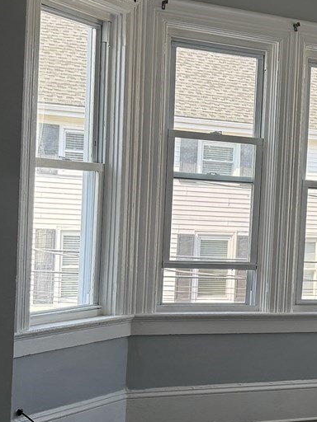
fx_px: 879
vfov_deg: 27.0
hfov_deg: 19.0
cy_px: 241
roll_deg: -3.3
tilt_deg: -2.2
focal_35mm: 72
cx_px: 406
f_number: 1.78
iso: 100
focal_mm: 6.76
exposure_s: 1/389
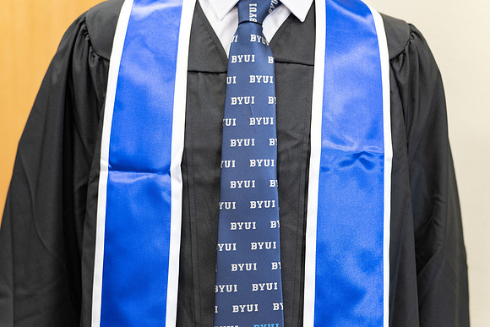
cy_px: 164
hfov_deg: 22.9
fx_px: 1212
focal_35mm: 89
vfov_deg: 15.4
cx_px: 245
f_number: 2.8
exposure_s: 1/160
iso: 1250
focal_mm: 89
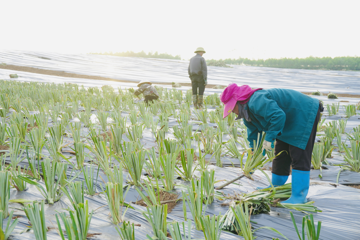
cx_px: 180
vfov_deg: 33.0
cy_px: 120
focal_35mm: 40
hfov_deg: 47.9
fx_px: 405
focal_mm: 27
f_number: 2.8
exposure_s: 1/400
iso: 160
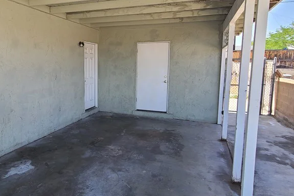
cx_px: 102
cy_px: 87
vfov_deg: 53.0
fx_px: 196
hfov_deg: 71.9
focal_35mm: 24
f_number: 2.2
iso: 50
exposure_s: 1/295
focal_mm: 2.2
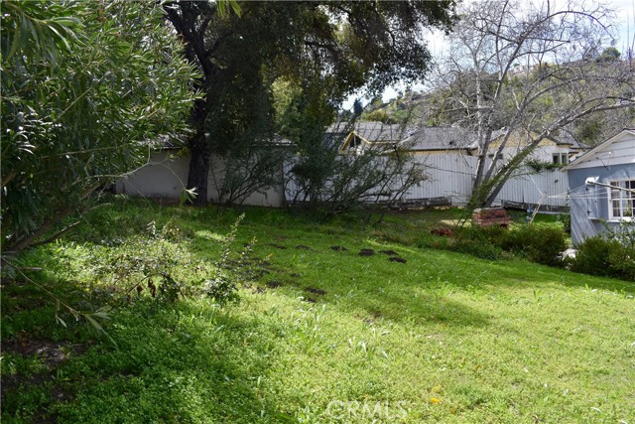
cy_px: 212
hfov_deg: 61.9
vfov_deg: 43.6
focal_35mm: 30
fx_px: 529
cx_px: 318
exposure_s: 1/500
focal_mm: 20
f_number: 8
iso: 360
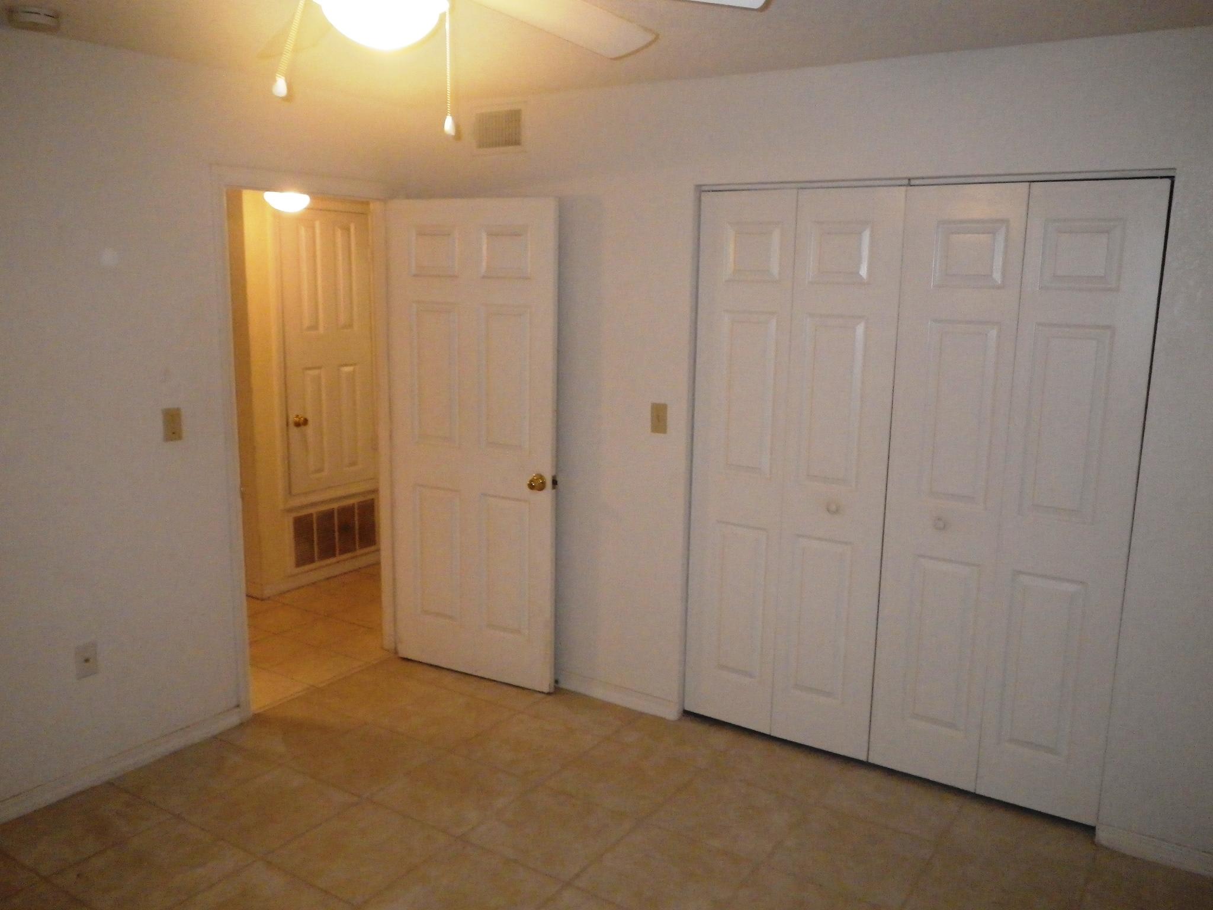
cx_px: 606
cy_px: 455
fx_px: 981
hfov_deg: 63.4
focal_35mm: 28
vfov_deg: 49.7
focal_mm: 5
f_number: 3.5
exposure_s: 1/50
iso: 400
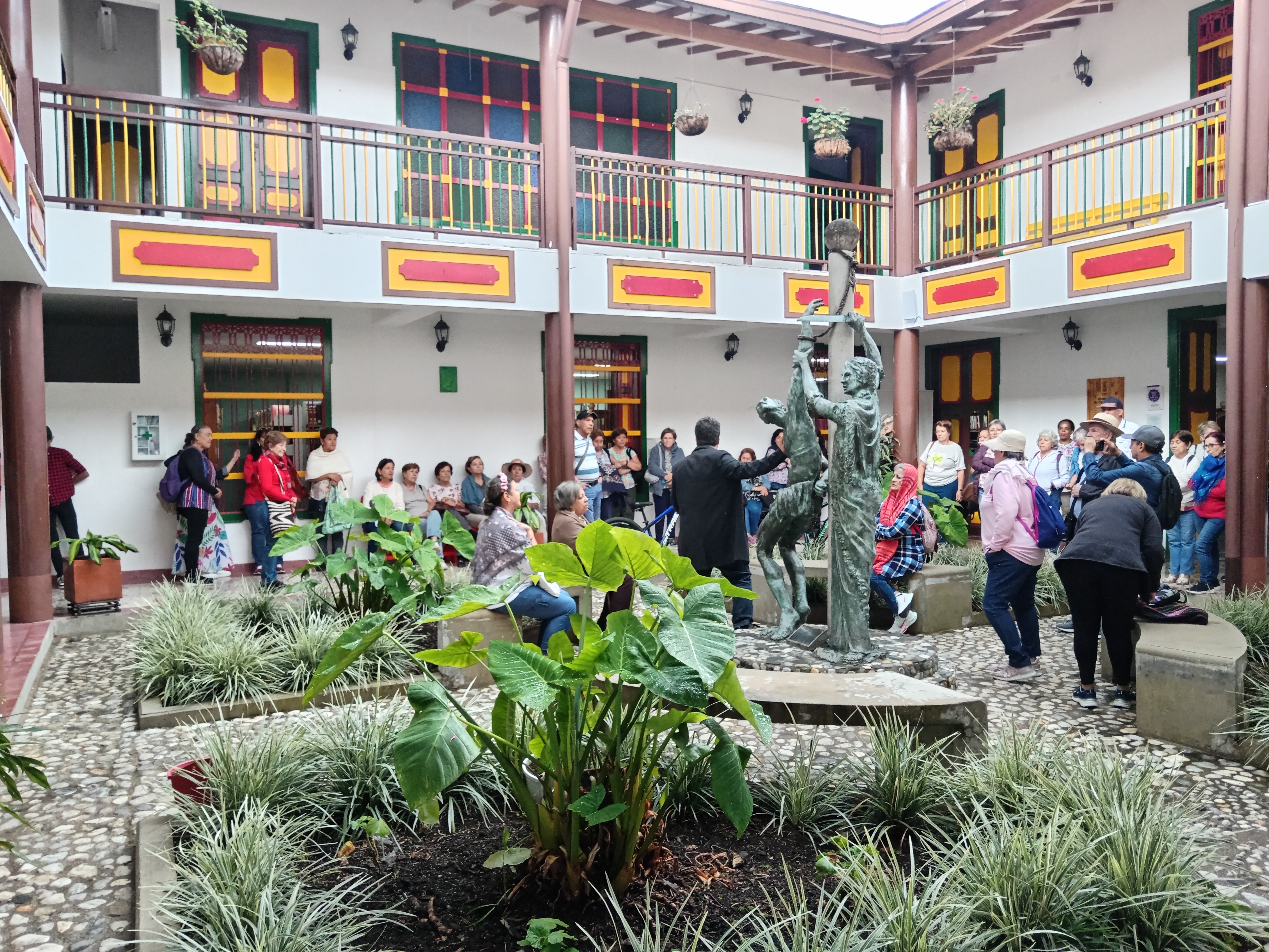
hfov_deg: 65.3
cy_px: 476
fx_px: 990
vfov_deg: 51.4
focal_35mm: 27
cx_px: 634
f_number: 1.9
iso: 1031
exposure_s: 1/60
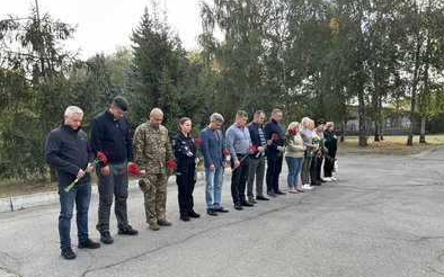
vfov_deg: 44.3
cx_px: 222
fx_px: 339
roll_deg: +2.3
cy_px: 164
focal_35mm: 28
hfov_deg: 66.5
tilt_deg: -4.8
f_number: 1.5
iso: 50
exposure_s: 1/402
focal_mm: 5.7
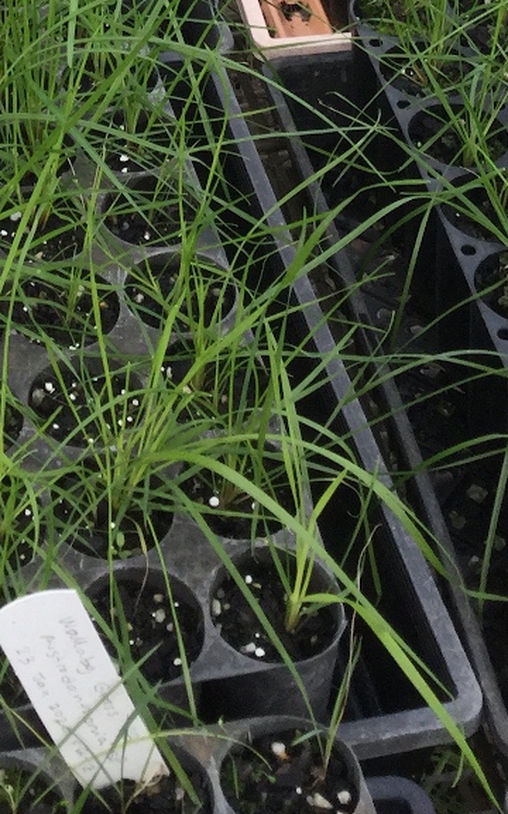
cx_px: -7
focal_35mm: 93
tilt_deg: -25.6
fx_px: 2063
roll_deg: -0.3
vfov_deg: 19.9
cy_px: -333
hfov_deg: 13.8
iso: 32
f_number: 2.4
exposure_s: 1/100
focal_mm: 3.3
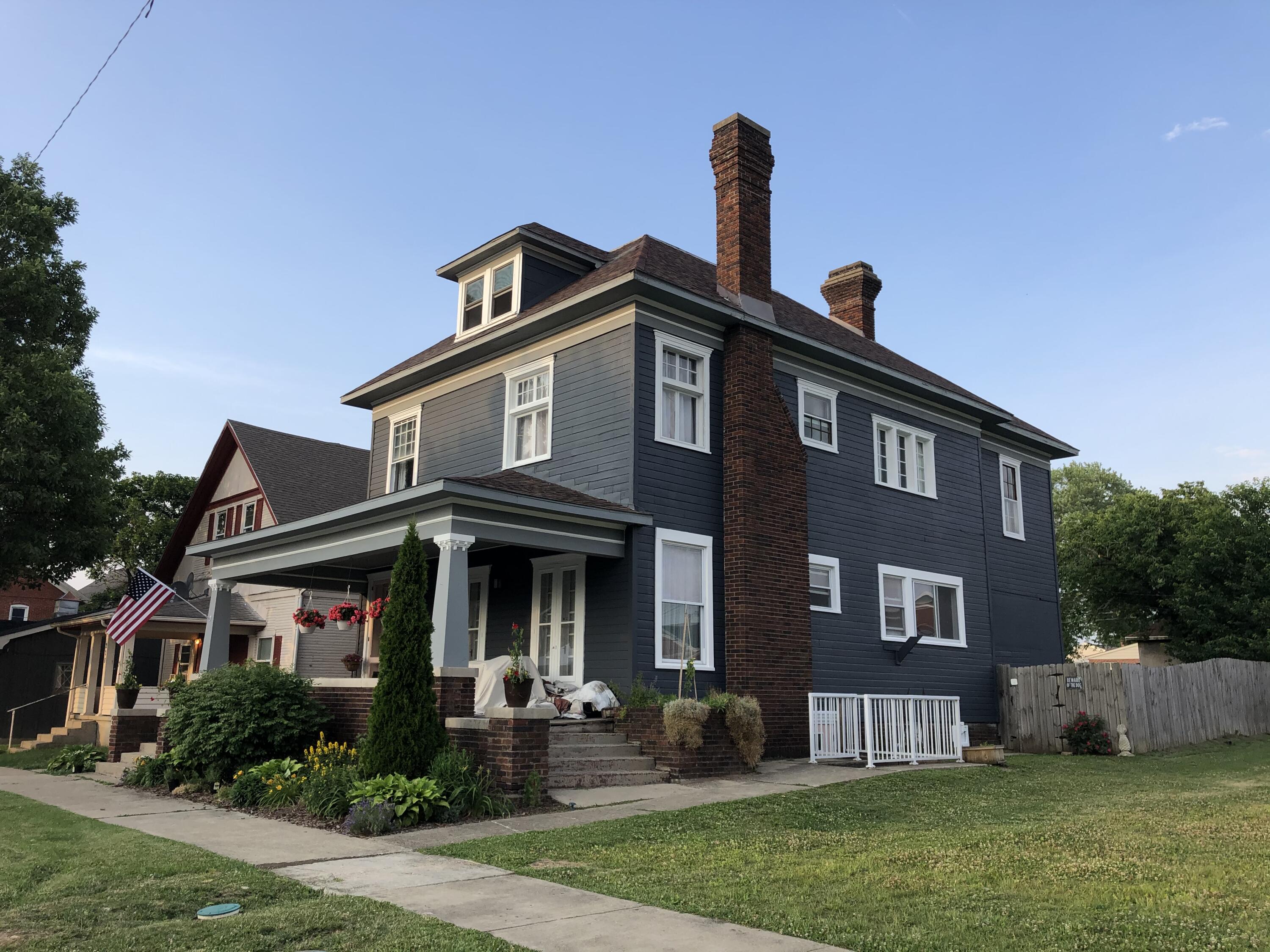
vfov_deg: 49.7
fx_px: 1027
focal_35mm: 28
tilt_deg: +13.4
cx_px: 635
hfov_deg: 63.4
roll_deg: -2.1
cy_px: 476
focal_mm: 3.99
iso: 20
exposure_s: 1/510
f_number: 1.8
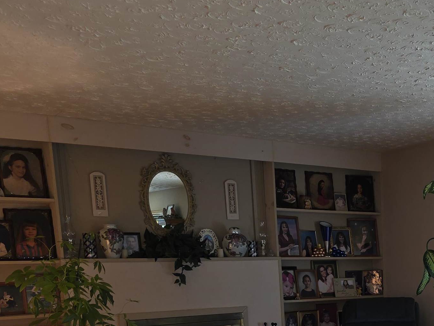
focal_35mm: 52
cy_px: 354
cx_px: 427
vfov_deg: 26.0
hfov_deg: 33.8
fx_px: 652
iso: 100
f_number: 1.7
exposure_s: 1/30
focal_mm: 6.3
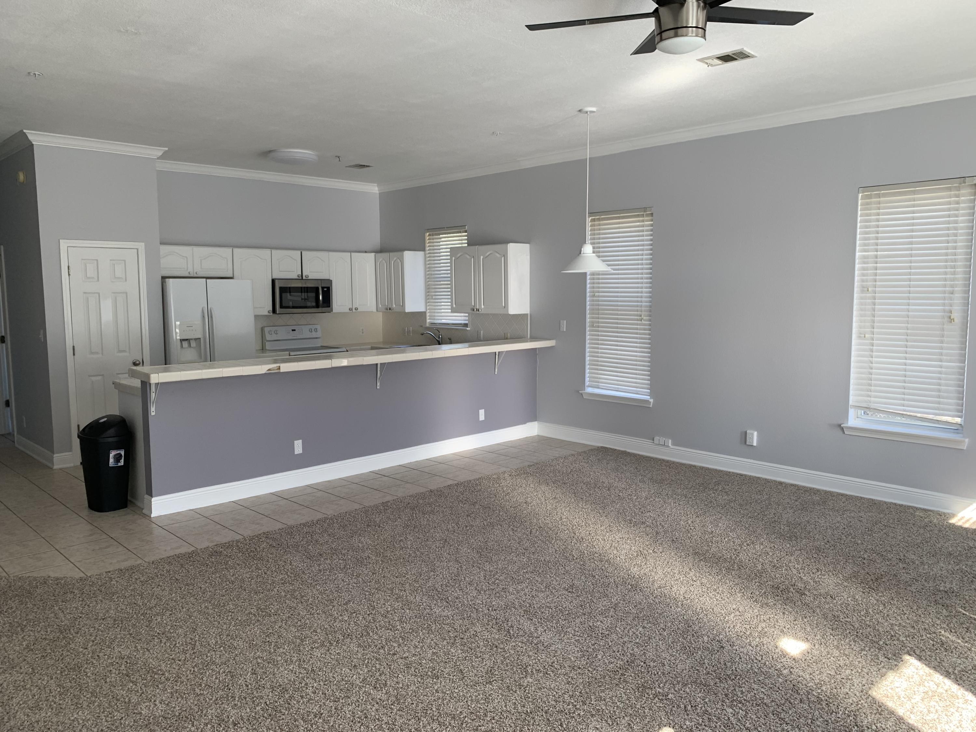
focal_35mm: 26
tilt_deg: -6.6
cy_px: 366
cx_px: 488
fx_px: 733
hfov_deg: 67.3
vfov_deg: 53.1
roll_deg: +0.3
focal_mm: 4.25
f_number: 1.8
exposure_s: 1/121
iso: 40
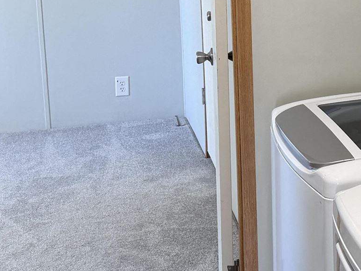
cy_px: 23
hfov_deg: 19.9
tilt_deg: -10.0
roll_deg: +0.0
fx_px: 1001
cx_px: 352
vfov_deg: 15.2
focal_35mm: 96
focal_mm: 6.76
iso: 160
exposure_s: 1/60
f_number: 1.78
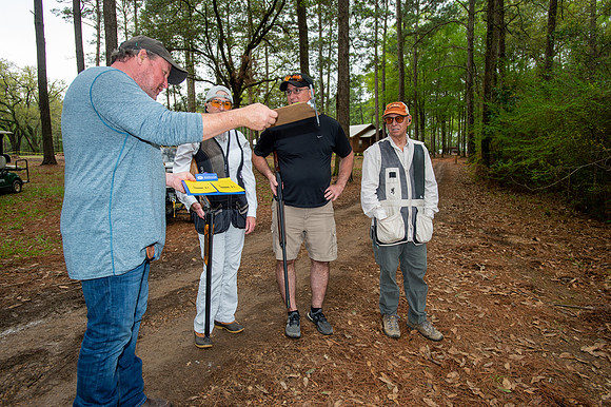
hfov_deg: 73.8
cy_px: 204
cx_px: 306
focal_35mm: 24
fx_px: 407
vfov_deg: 53.1
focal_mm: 24
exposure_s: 1/125
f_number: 5
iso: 125
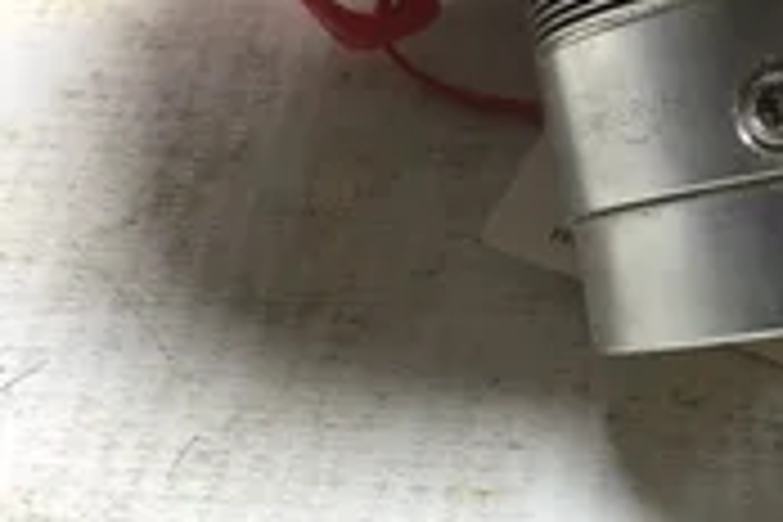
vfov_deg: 18.4
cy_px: 315
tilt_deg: -48.4
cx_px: 896
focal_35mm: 74
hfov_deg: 25.1
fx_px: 1609
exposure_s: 1/60
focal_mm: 3.3
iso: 25
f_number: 2.4
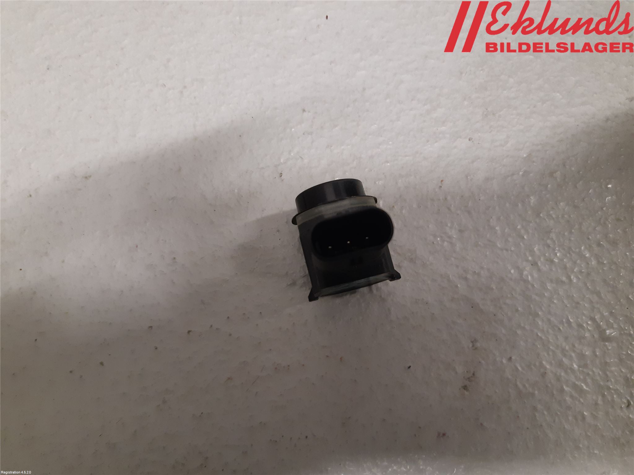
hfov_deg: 67.3
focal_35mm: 26
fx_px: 476
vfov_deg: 53.1
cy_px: 238
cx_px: 317
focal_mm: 3.93
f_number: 1.7
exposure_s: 1/50
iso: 200
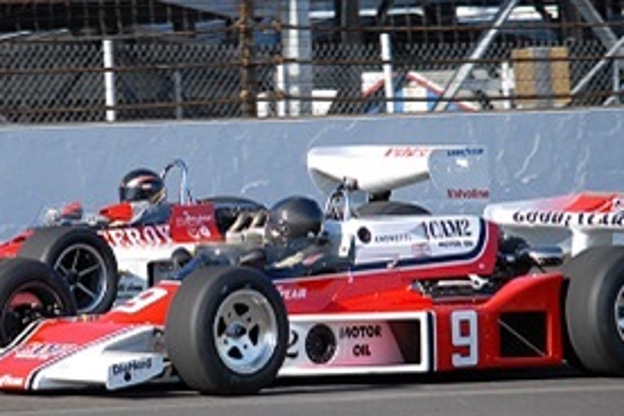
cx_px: 179
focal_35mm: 405
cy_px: 213
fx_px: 7017
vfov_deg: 3.4
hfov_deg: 5.1
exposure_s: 1/1500
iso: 400
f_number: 5
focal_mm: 155
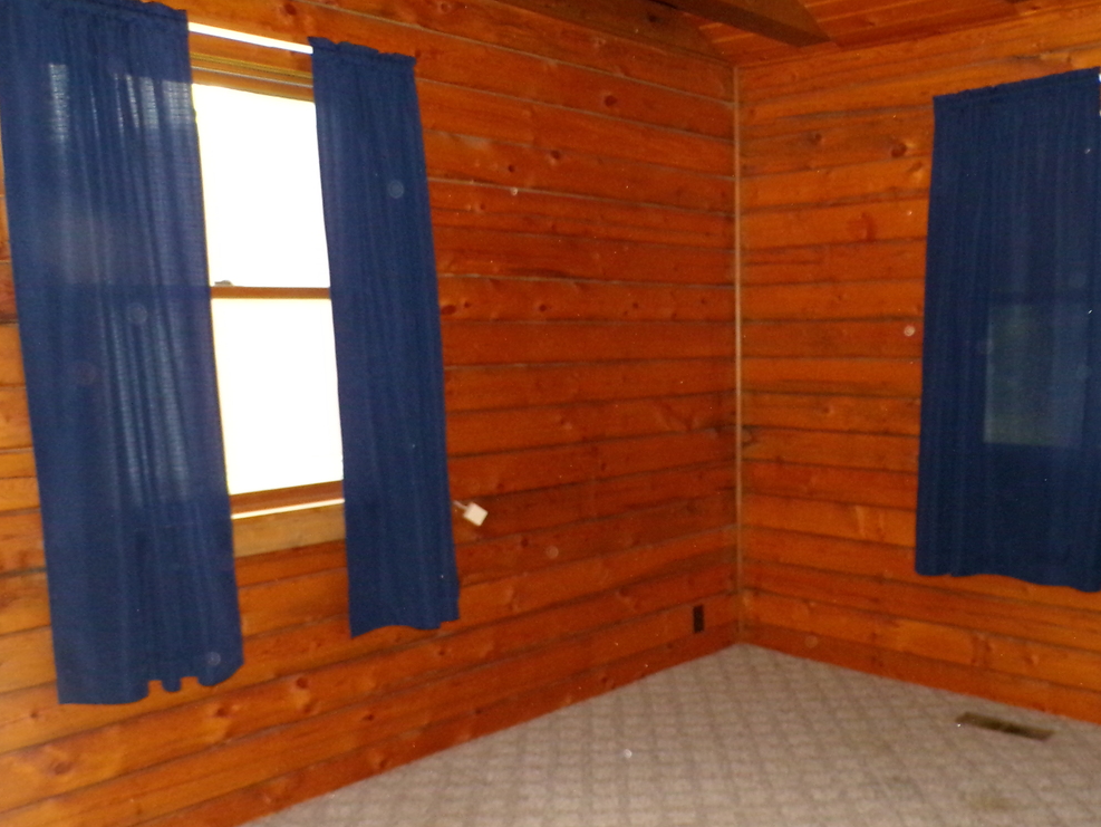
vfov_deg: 40.1
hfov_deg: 52.1
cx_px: 686
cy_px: 566
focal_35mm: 35
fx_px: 1114
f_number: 3
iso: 800
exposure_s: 1/60
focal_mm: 4.3
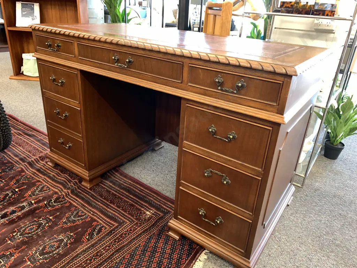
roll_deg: -4.2
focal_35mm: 26
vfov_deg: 53.1
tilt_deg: -24.4
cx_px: 178
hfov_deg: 67.3
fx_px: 268
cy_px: 134
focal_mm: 4.25
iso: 160
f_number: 1.8
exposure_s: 1/50
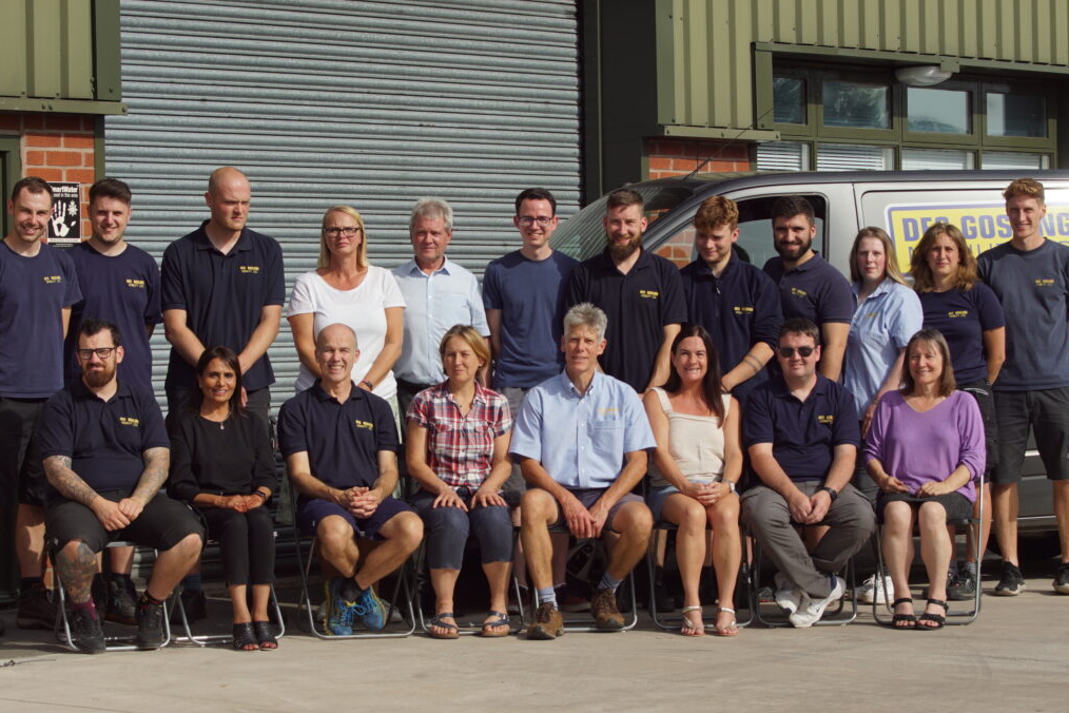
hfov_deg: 18.0
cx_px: 537
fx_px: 3370
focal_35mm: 114
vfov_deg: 12.1
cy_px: 357
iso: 100
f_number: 11
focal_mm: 75
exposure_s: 1/160
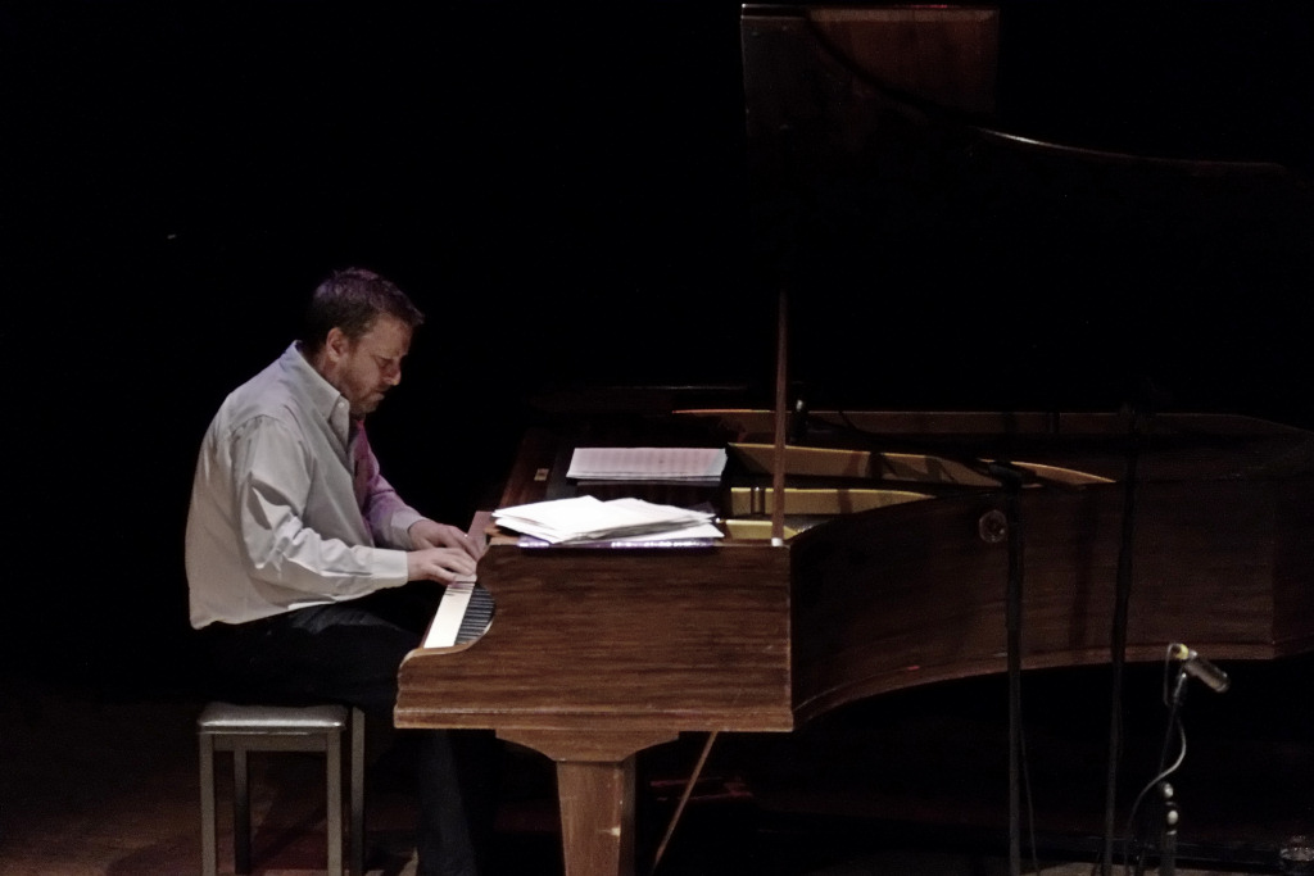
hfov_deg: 18.4
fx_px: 4052
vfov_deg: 12.3
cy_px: 438
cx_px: 657
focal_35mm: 111
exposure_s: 1/250
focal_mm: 74.1
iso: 6400
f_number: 3.7
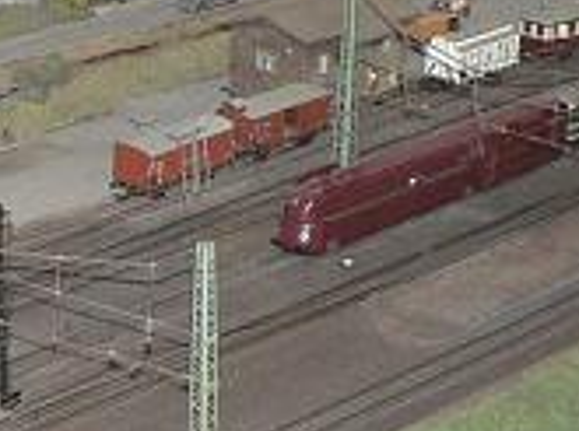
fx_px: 2921
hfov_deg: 11.2
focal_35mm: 175
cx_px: -11
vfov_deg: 8.4
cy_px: -14
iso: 300
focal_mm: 6
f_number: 2.8
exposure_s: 1/60
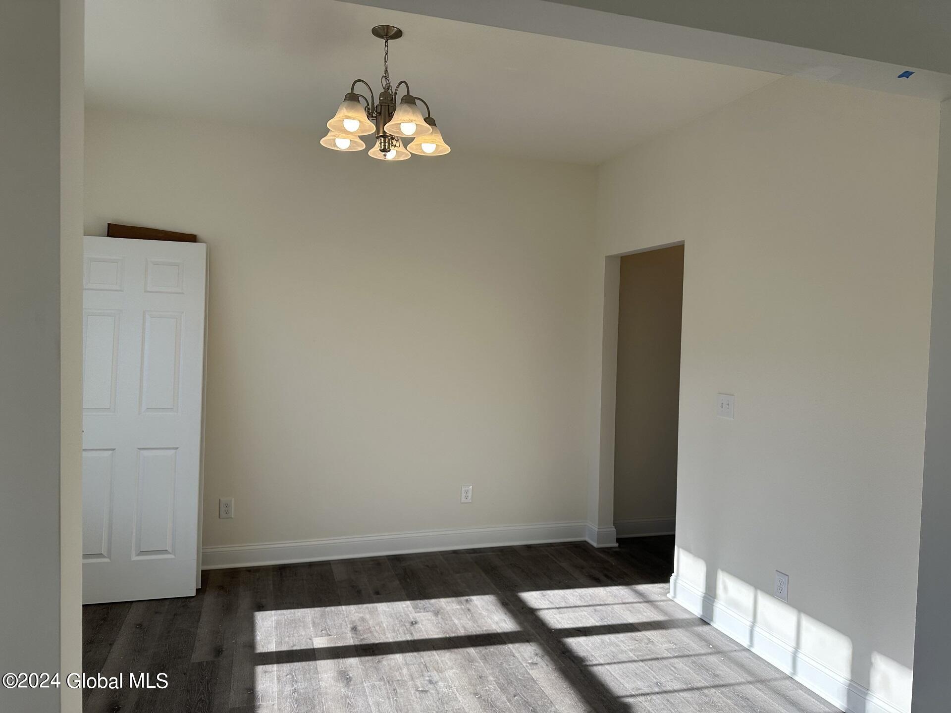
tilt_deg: -2.4
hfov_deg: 71.6
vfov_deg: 56.8
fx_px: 659
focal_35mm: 24
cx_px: 476
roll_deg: -1.9
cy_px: 356
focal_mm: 6.86
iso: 80
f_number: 1.78
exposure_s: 1/999
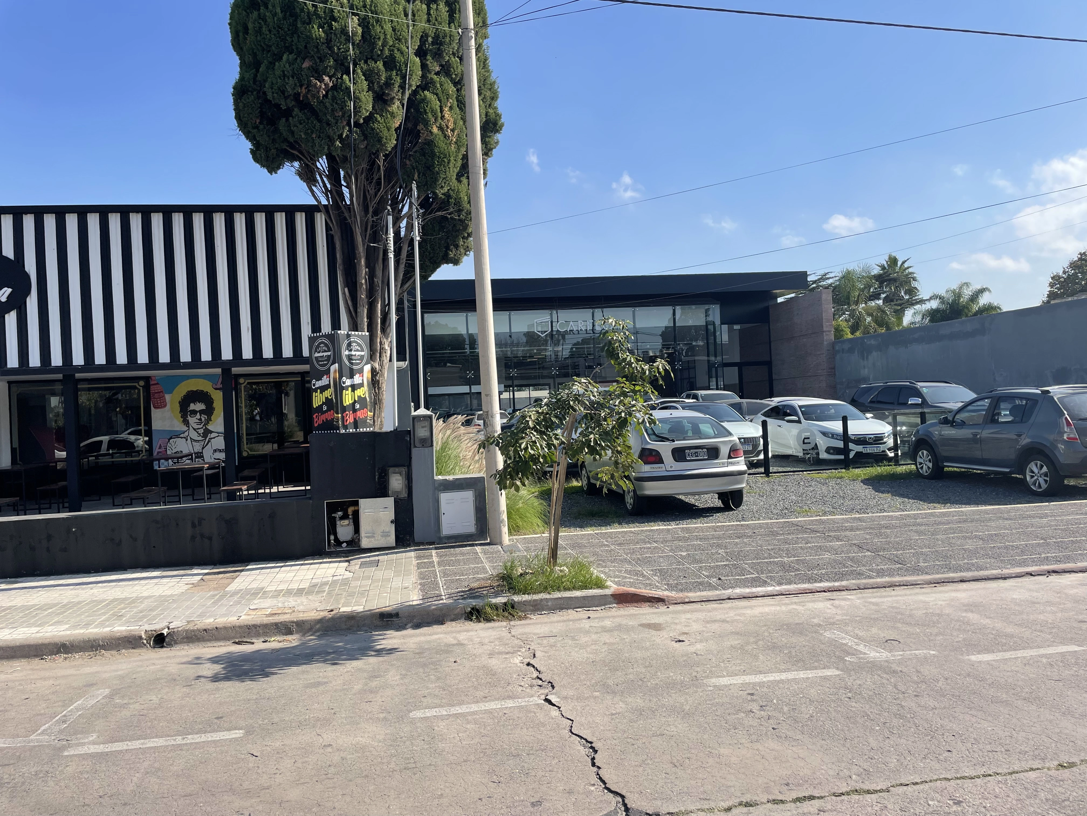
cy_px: 408
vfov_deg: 53.1
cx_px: 544
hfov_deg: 67.3
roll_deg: +2.3
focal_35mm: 26
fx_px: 816
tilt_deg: -0.4
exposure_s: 1/3300
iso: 32
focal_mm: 4.2
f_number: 1.6
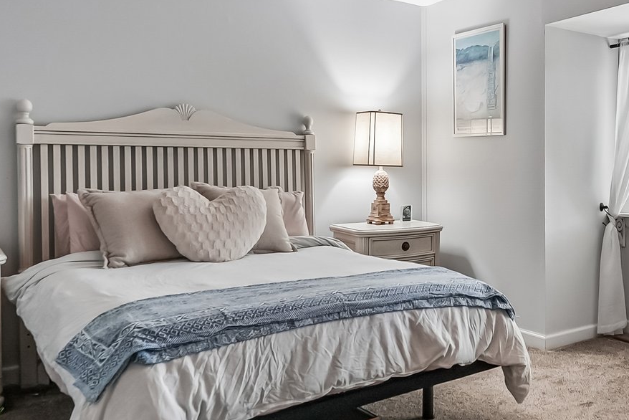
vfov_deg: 36.3
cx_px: 499
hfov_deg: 49.4
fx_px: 640
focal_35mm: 37
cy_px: 188
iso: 800
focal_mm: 15.7
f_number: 7.1
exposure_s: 1/50
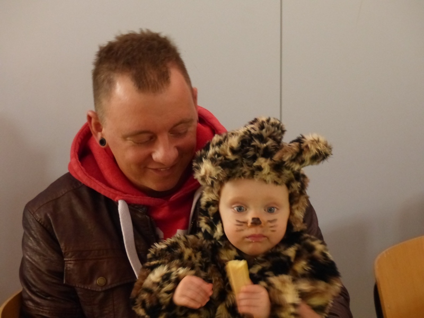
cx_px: 212
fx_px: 1519
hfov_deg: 15.9
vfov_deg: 12.0
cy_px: 159
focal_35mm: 124
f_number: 2.8
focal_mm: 22.2
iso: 800
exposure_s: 1/20
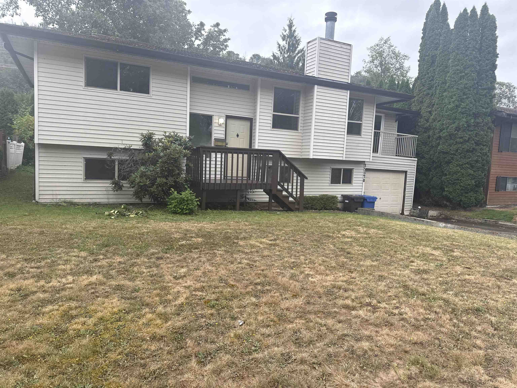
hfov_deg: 71.6
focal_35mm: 24
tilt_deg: -5.0
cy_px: 194
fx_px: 358
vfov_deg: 56.8
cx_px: 258
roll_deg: -1.3
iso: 80
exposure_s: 1/805
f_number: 1.78
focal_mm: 6.76
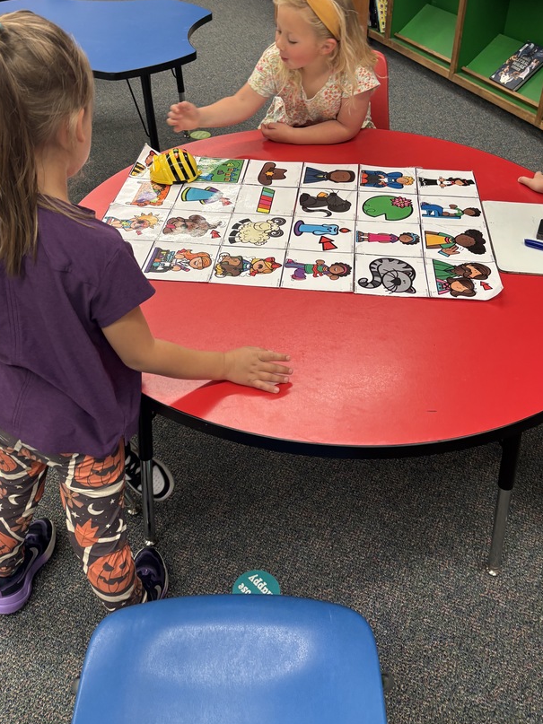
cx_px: 279
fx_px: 690
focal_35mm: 33
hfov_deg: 42.9
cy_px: 273
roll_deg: -0.3
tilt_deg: -32.1
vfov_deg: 54.7
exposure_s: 1/60
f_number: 1.6
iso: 125
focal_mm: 5.96
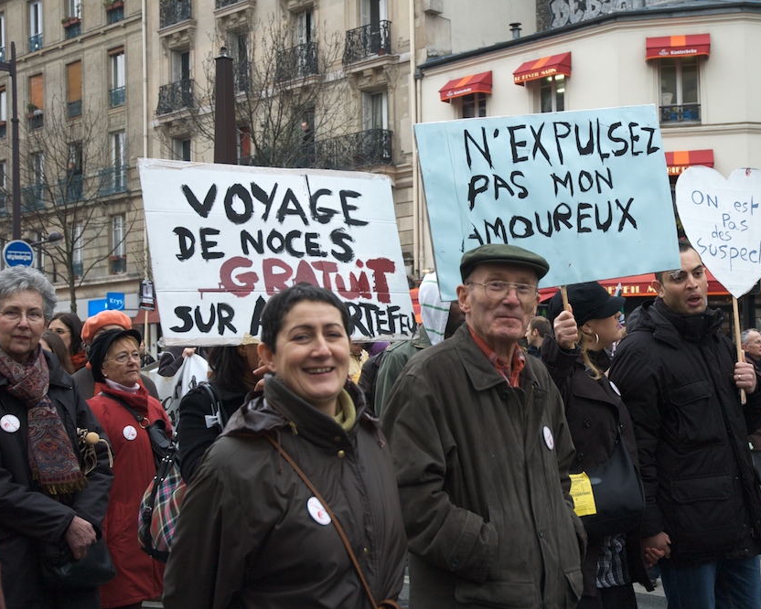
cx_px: 459
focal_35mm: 54
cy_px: 307
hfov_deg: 34.9
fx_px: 1207
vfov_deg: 28.3
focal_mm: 31
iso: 360
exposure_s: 1/200
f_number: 4
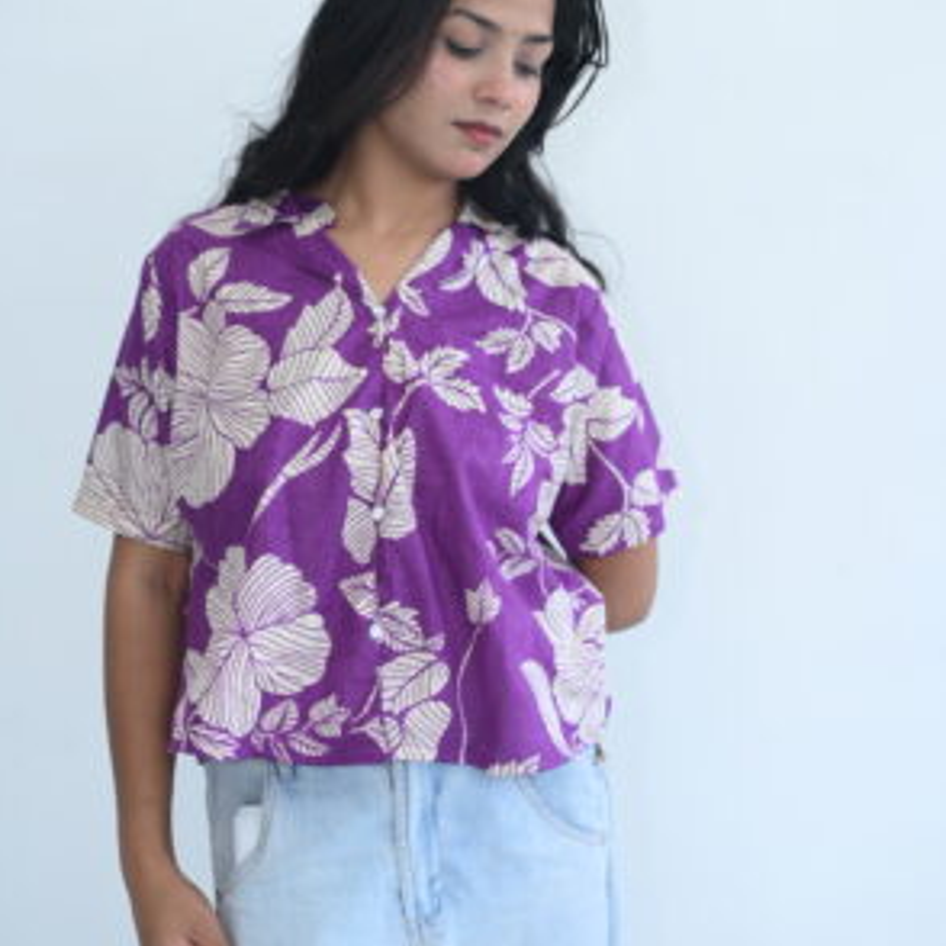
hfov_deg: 26.5
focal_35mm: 65
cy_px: 412
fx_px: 2010
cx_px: 470
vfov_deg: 26.5
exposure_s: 1/160
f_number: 2.5
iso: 125
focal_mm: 50
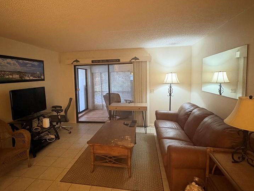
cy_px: 88
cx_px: 119
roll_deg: +1.6
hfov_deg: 81.6
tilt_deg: -4.5
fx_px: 147
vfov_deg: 65.9
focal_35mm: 20
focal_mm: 2.22
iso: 800
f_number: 2.2
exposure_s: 1/40
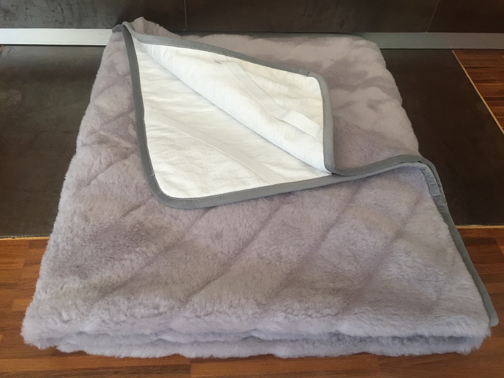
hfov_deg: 61.7
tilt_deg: -51.1
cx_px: 252
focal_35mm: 29
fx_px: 422
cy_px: 189
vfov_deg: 48.2
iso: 40
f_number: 2.2
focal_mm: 4.15
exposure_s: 1/33
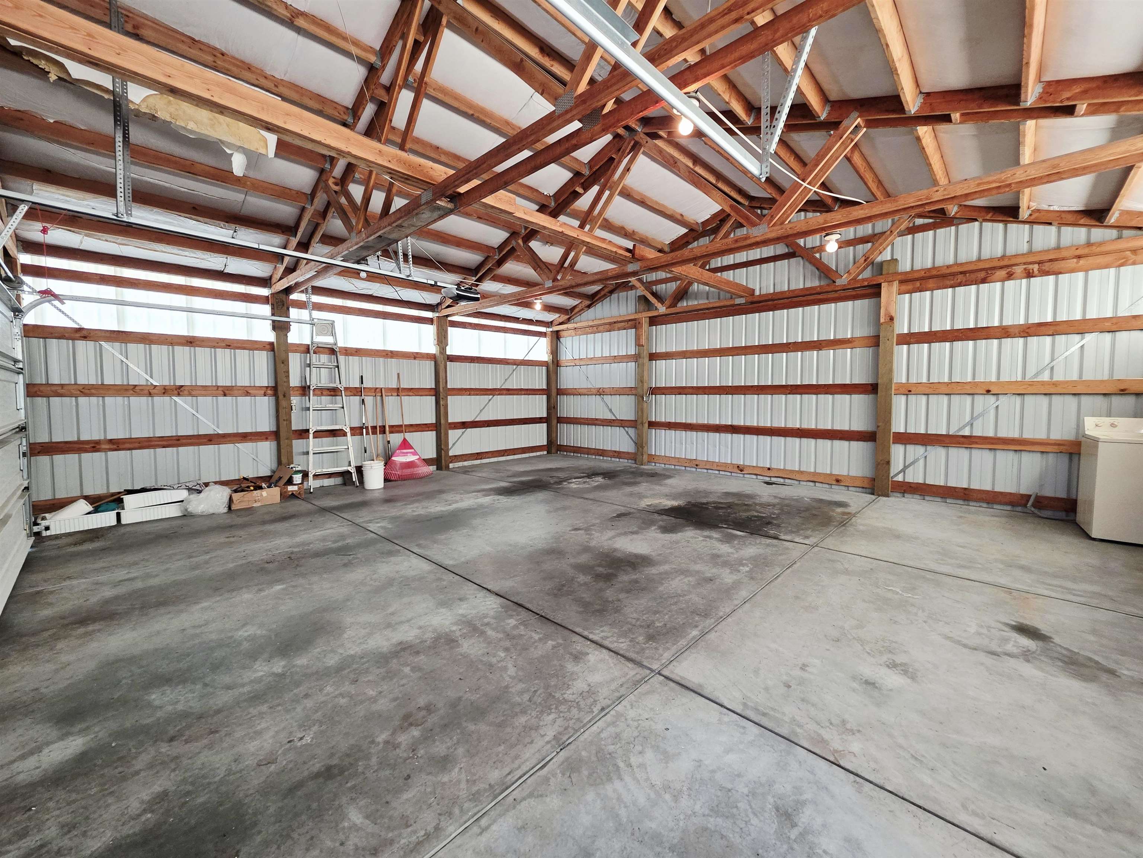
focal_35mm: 13
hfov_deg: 106.2
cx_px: 572
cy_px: 429
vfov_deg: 89.9
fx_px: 429
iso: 200
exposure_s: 1/120
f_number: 1.9
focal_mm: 2.2
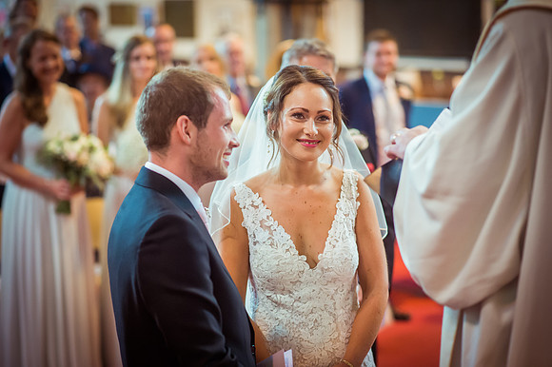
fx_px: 1303
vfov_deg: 16.1
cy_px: 184
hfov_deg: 23.9
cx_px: 276
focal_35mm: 85
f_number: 2.2
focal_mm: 85
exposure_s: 1/500
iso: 4500
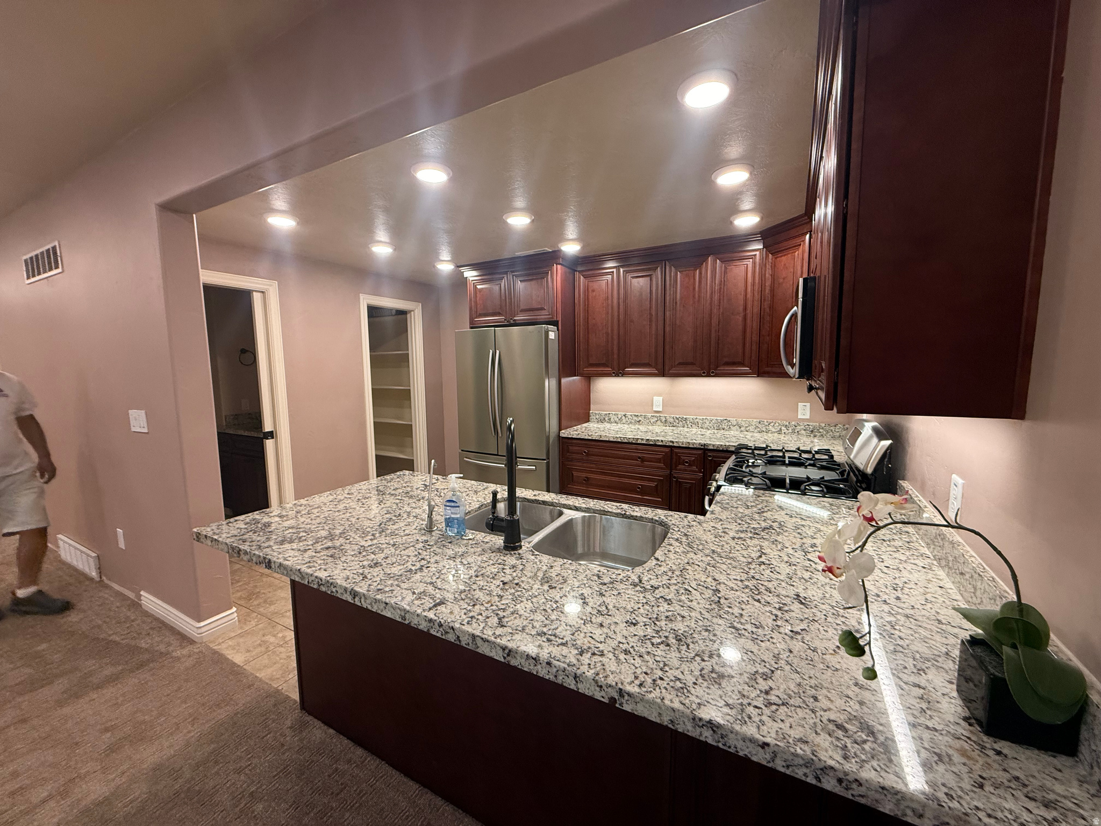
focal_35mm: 14
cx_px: 550
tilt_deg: -5.0
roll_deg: +0.8
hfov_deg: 102.1
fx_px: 445
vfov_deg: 85.7
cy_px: 413
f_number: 2.2
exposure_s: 1/60
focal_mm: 2.22
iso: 200
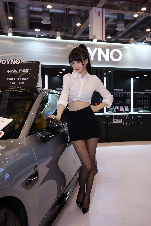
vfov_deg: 55.8
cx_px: 76
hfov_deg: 38.9
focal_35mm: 34
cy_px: 113
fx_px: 214
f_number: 3.2
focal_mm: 34
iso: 400
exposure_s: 1/100
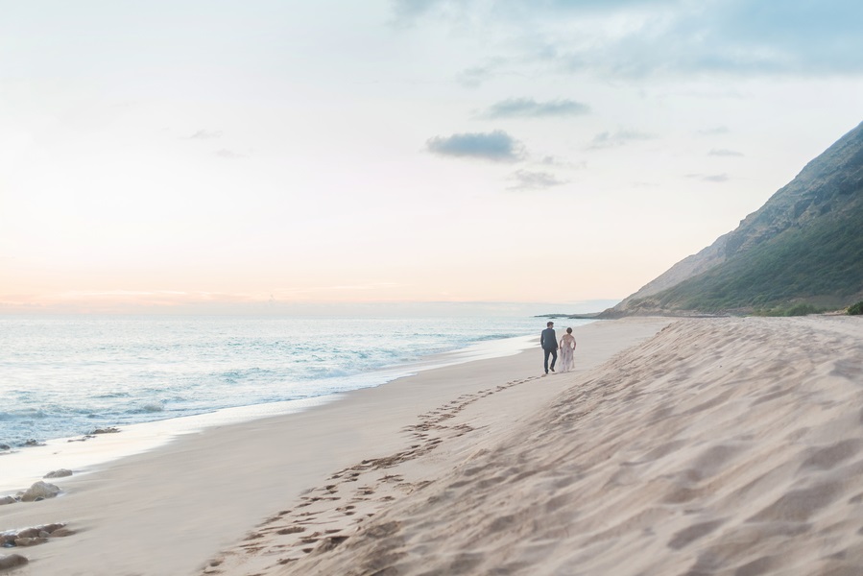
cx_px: 432
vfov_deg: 27.0
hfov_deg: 39.6
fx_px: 1199
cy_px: 288
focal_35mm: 50
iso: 400
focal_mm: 50
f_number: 2.2
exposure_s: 1/400
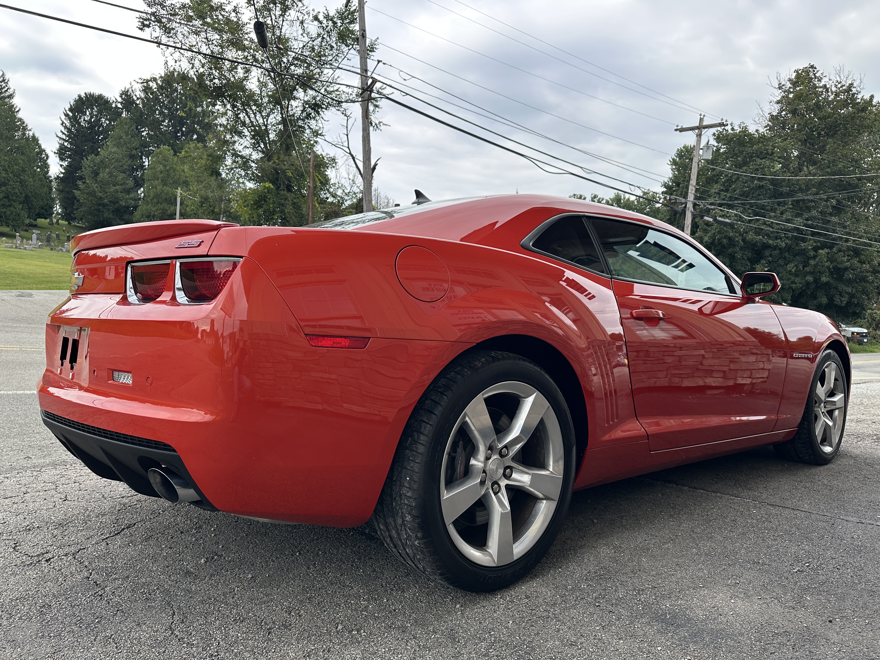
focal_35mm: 24
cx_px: 440
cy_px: 330
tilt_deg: -1.2
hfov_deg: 71.6
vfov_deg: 56.8
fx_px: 610
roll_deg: -0.7
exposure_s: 1/619
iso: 80
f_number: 1.78
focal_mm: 6.86
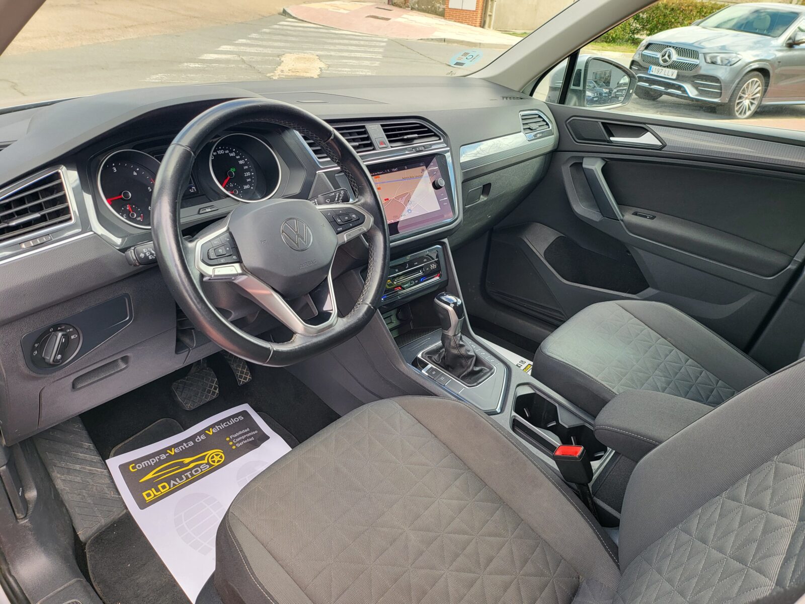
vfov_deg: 56.8
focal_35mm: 24
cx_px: 402
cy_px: 302
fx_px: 558
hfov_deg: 71.6
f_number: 1.8
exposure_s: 1/153
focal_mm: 5
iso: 40
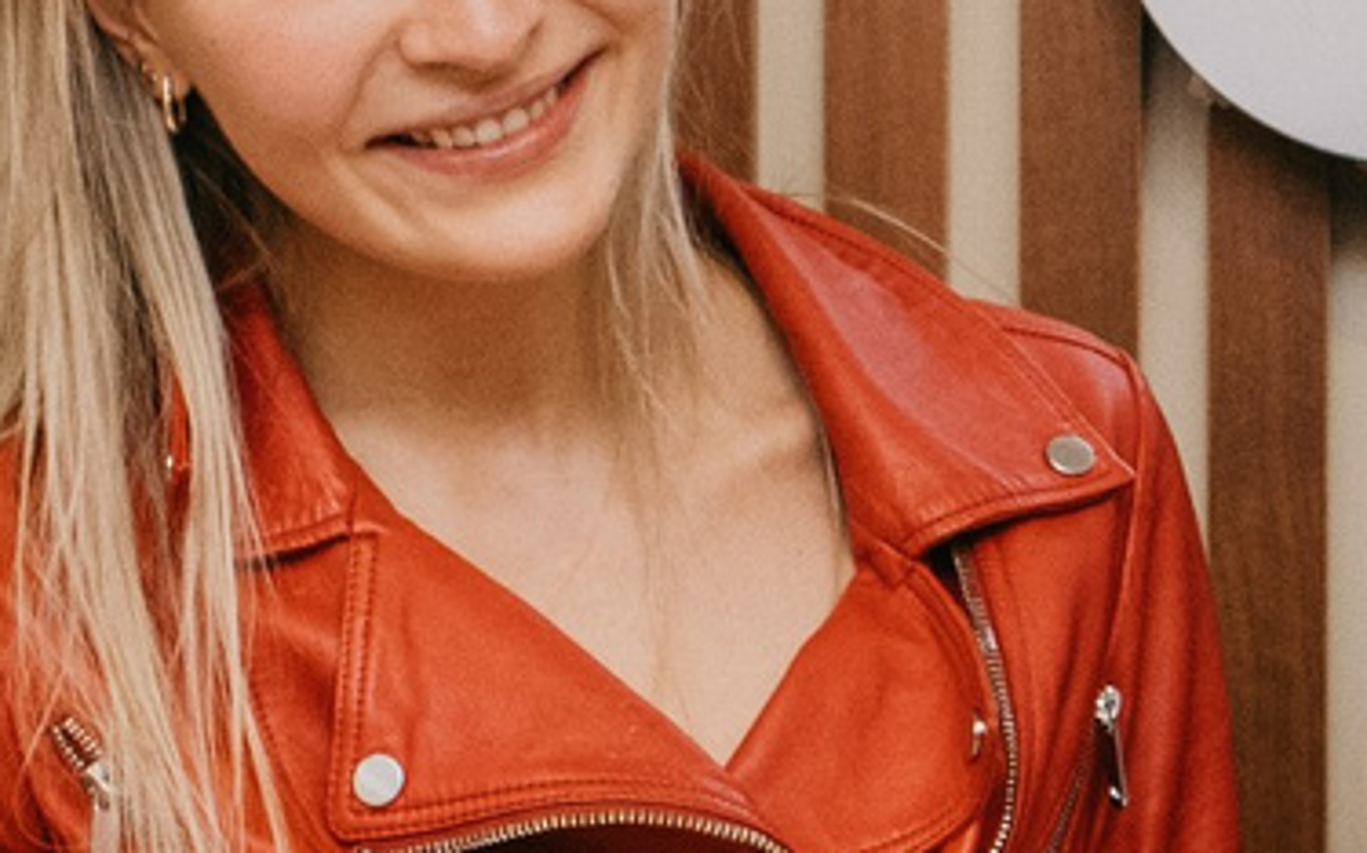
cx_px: 2425
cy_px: 1097
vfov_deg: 5.2
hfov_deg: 8.0
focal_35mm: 253
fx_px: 9421
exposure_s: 1/160
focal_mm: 35
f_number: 4
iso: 400
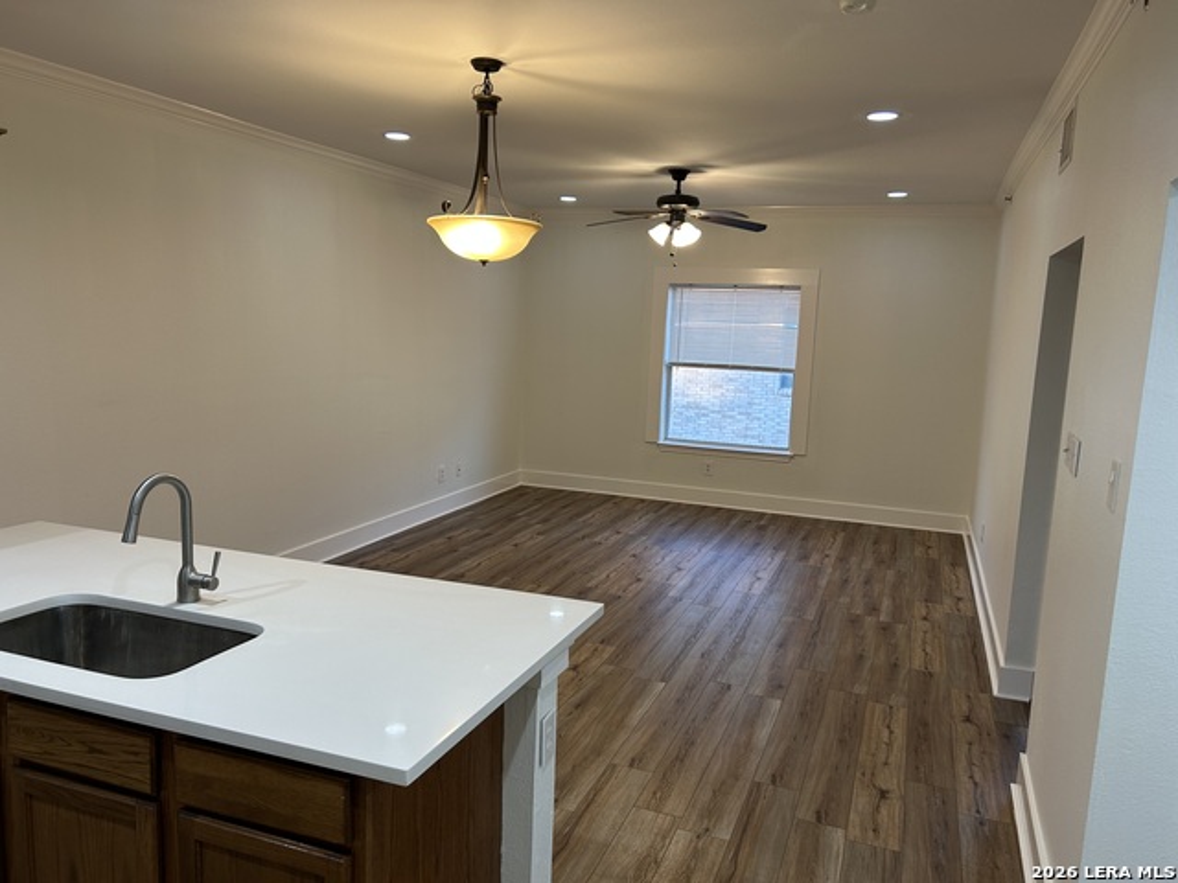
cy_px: 442
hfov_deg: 67.3
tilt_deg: -9.2
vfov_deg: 53.1
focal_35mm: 26
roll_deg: -1.5
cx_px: 589
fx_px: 885
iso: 64
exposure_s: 1/60
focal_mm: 5.7
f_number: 1.5
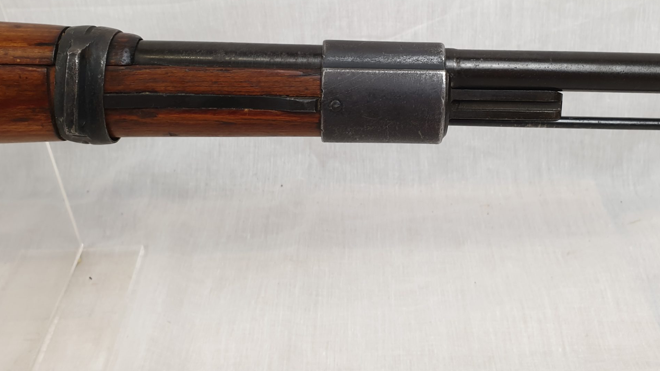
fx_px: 665
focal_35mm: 38
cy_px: 101
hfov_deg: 52.6
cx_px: 378
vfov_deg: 30.7
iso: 64
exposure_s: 1/50
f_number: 2.4
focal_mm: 4.3
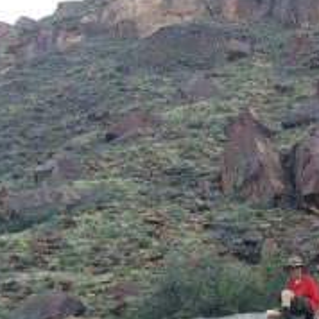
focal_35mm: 92
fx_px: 959
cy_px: 296
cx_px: 353
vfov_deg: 18.5
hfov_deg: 18.2
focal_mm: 4.15
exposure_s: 1/243
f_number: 2.2
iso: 32
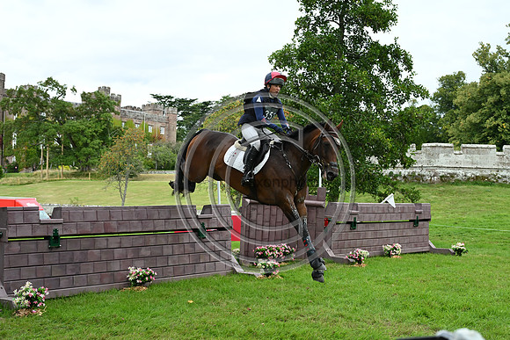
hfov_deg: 41.9
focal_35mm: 47
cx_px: 255
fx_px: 666
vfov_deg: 28.7
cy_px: 170
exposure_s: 1/1250
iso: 1100
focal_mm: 47
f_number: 5.6
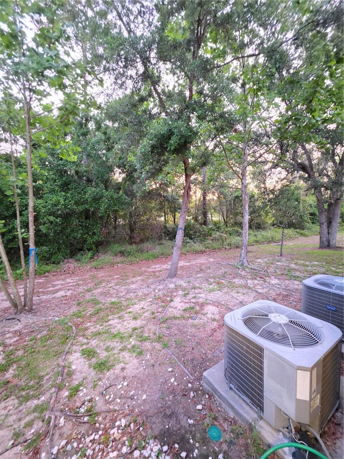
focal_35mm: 13
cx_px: 172
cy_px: 230
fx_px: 172
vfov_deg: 106.2
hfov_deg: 89.9
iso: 3200
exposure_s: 1/20
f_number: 1.9
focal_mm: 2.2
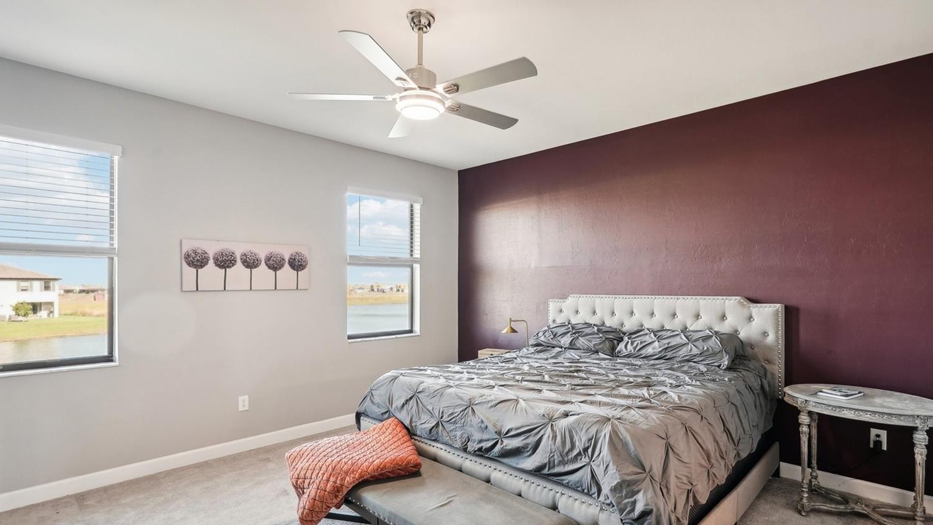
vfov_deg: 61.0
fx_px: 445
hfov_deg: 92.5
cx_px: 495
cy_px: 276
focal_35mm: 18
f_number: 8
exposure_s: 1/8
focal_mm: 16
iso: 400
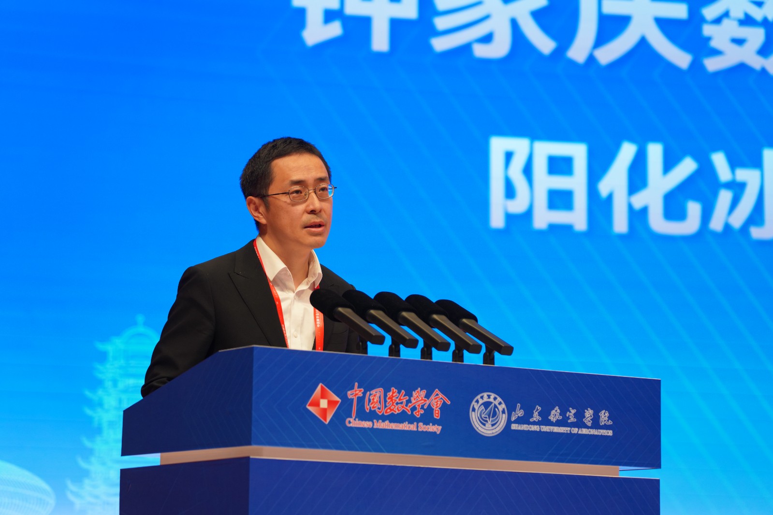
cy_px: 258
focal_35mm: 103
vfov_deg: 13.3
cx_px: 386
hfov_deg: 19.8
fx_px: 2211
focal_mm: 103
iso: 800
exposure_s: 1/100
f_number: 4.5
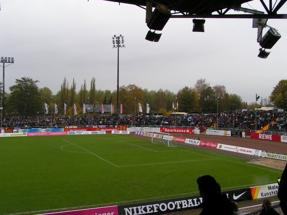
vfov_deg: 37.7
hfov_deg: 49.0
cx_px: 144
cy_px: 108
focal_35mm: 38
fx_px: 315
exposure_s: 1/100
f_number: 5.6
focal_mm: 5.8
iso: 50
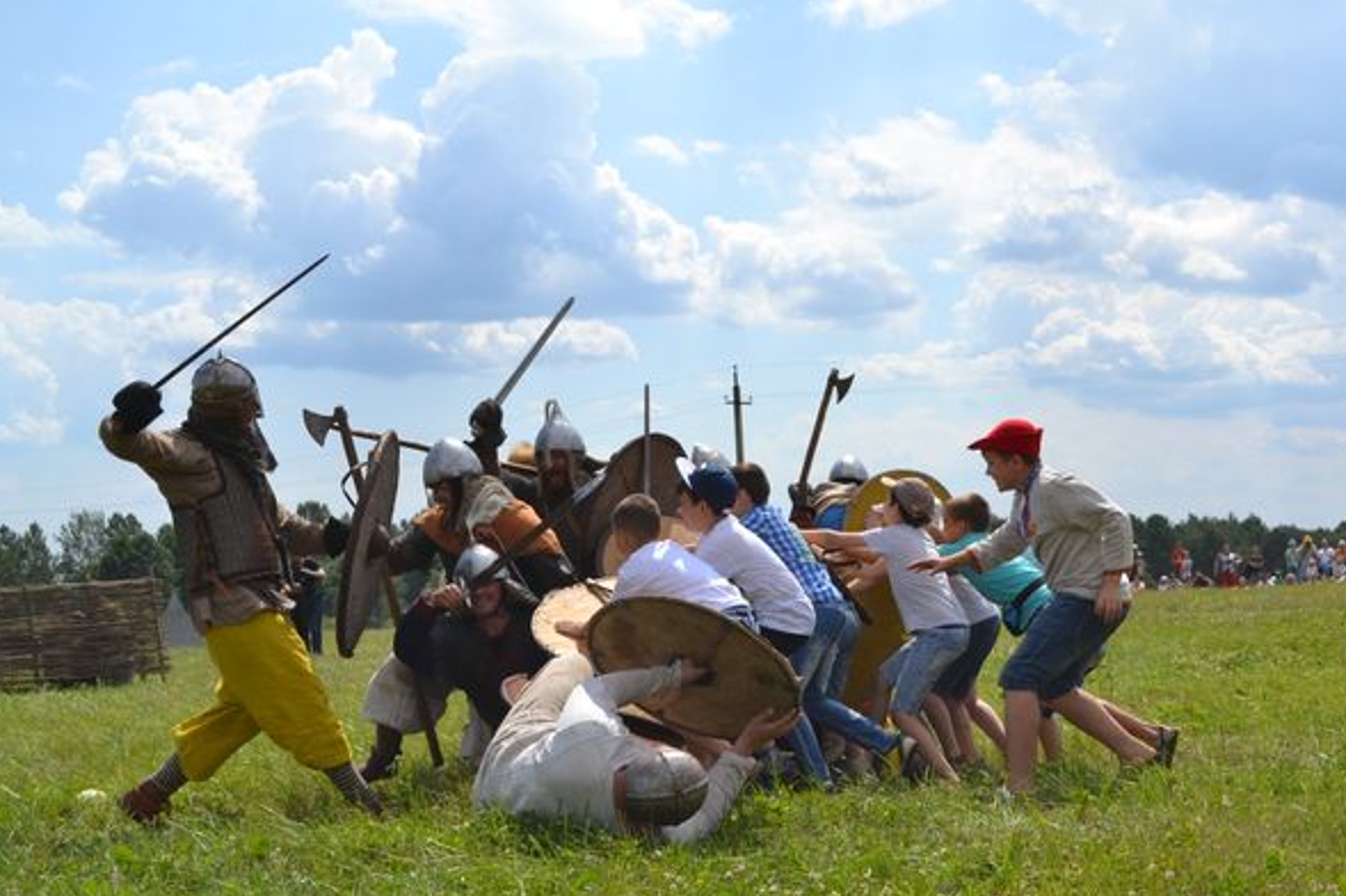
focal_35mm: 57
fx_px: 2130
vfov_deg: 23.7
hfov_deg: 35.0
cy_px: 482
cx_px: 785
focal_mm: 32
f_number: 7.1
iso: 400
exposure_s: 1/2000
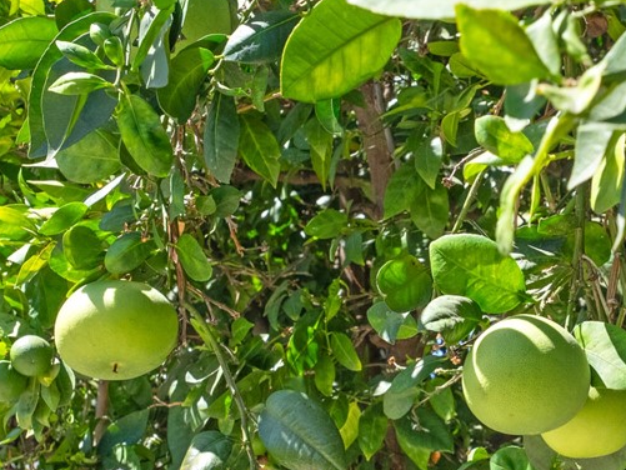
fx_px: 1357
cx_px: 546
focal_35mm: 75
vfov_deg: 19.6
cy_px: 320
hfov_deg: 25.3
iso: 800
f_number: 7.1
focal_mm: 24
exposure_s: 1/640
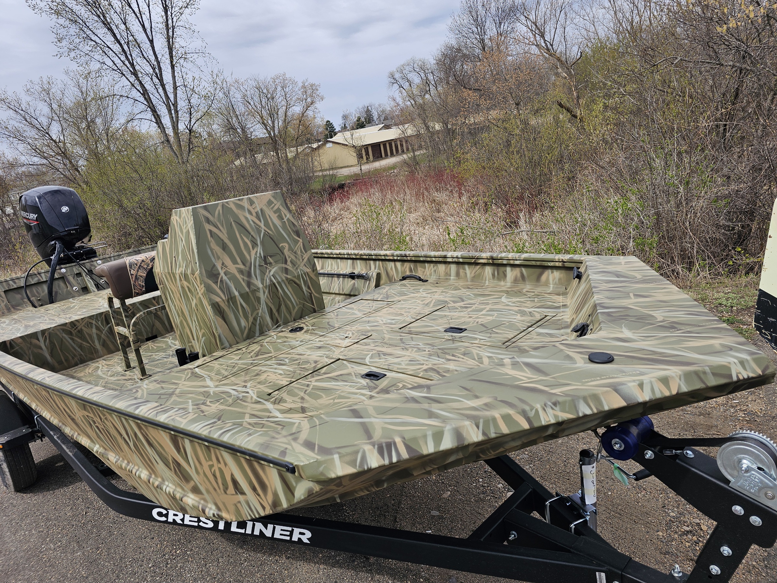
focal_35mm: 23
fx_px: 516
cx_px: 388
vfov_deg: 58.9
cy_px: 292
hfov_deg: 73.9
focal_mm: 6.3
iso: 10
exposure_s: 1/667
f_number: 1.7
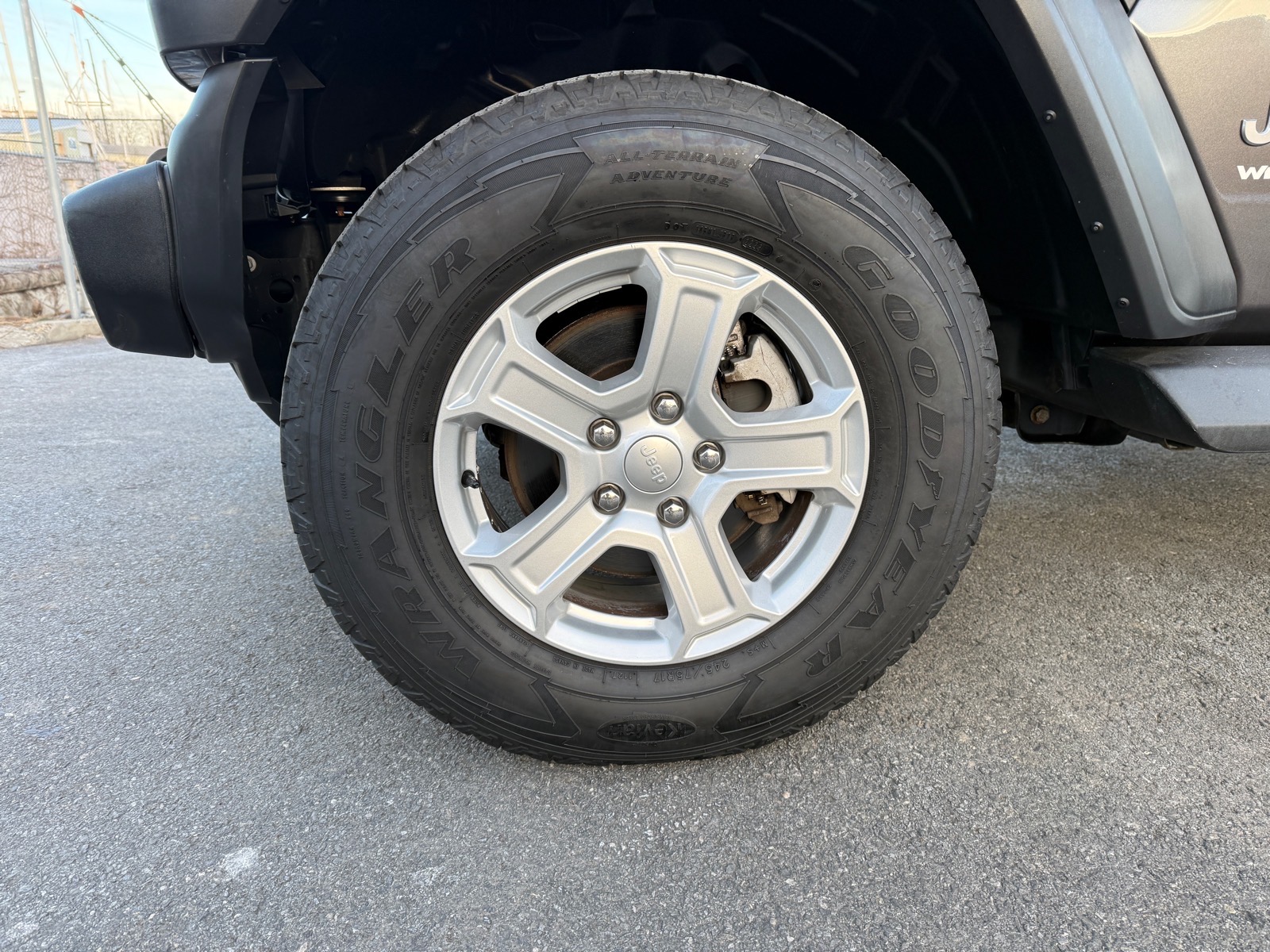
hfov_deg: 71.6
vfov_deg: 56.8
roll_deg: -0.2
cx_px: 635
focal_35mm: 24
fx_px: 881
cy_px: 476
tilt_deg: -17.2
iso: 100
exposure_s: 1/166
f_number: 1.78
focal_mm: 6.76
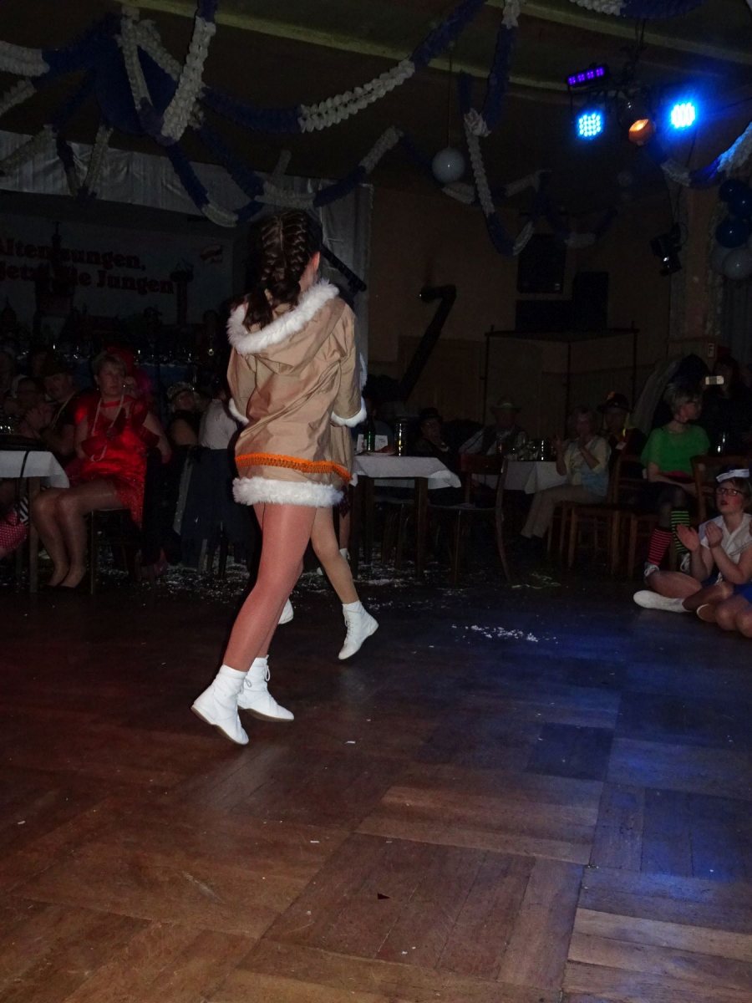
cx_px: 376
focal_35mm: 32
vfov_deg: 56.8
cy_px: 502
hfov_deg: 44.2
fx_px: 927
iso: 800
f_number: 4
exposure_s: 1/1250
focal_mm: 5.43
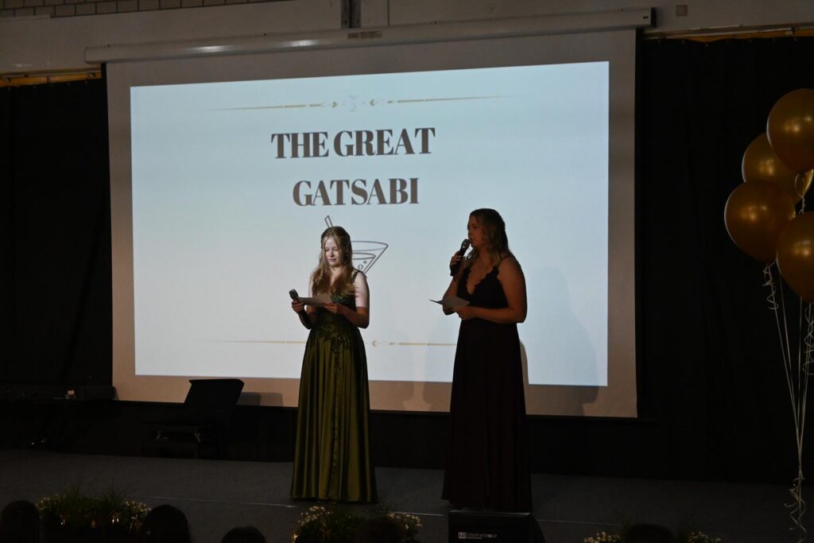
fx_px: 1696
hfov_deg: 27.0
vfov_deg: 18.2
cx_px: 407
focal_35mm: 75
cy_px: 272
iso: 2500
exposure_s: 1/160
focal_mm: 50
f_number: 7.1
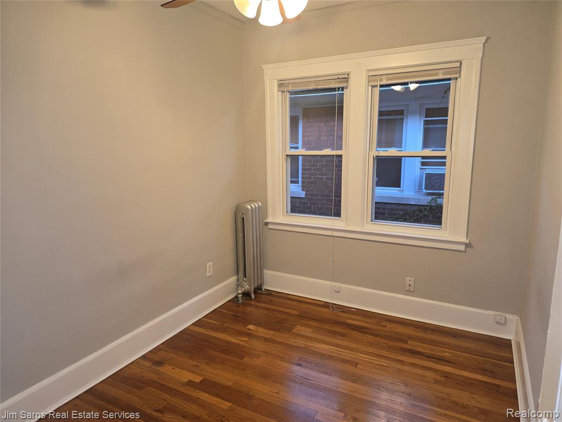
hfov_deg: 73.9
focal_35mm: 23
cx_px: 281
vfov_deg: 58.9
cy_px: 211
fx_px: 373
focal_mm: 6.3
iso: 125
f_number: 1.7
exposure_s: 1/24
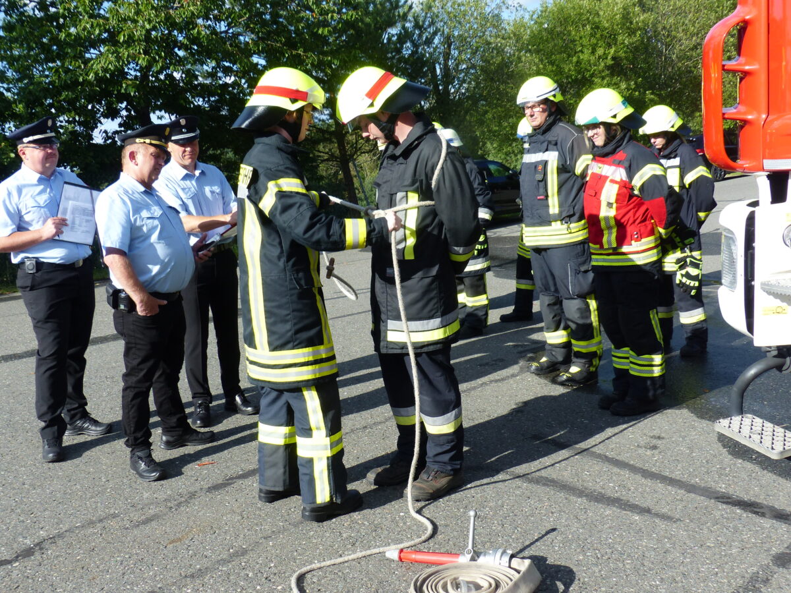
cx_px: 396
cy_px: 296
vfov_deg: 40.7
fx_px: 800
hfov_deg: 52.6
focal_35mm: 35
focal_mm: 6.3
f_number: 4
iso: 100
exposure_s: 1/500
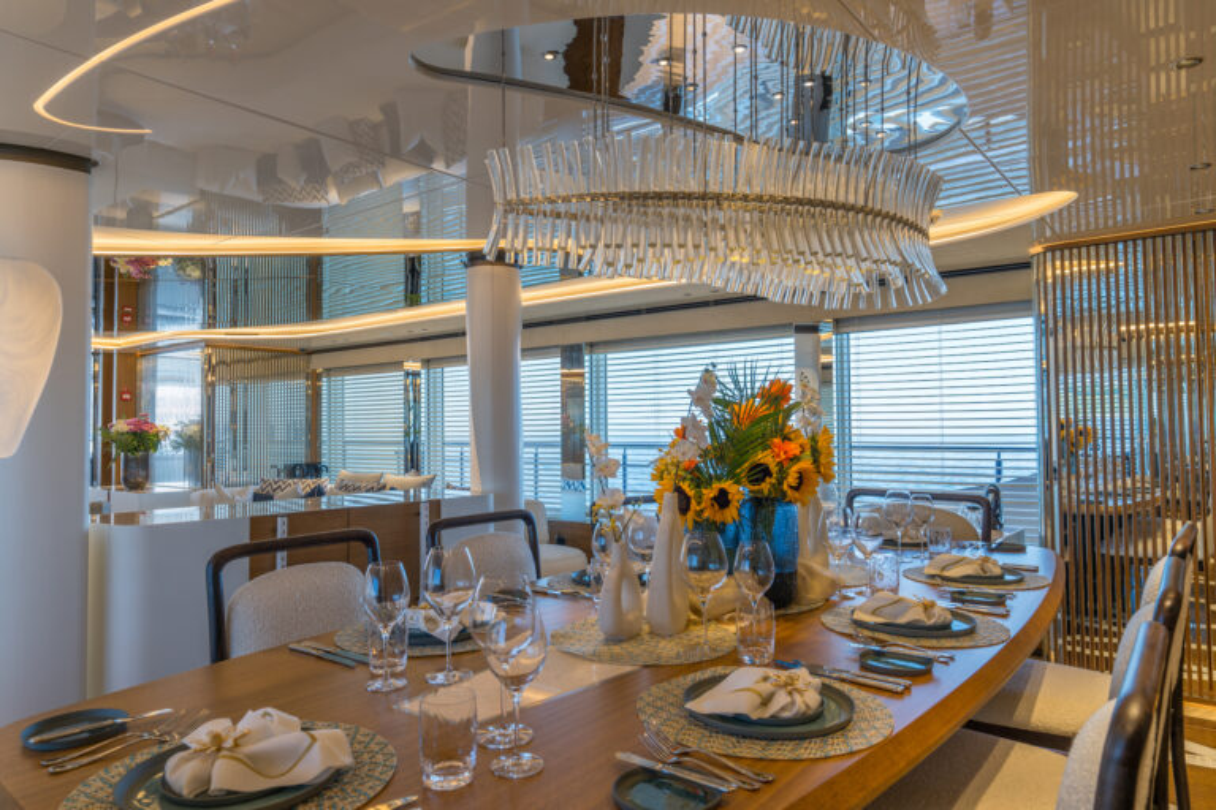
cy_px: 405
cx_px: 608
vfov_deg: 55.1
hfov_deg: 76.1
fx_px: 777
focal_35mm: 23
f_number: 9
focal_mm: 23
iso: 100
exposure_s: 1/10
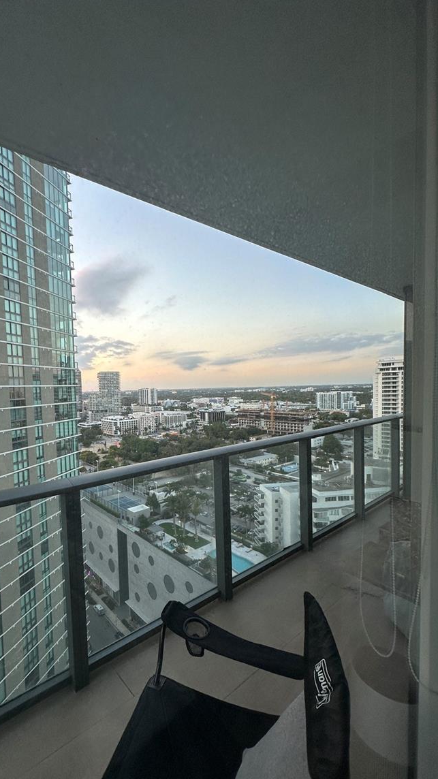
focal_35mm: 16
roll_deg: +1.0
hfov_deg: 66.2
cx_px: 168
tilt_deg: -2.7
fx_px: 331
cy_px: 403
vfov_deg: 99.3
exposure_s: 1/120
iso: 64
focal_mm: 2.22
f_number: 2.2
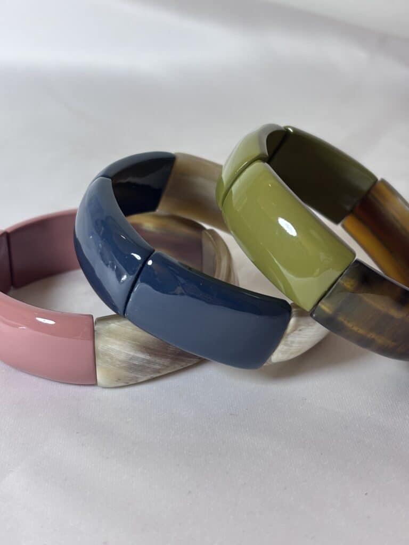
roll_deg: +0.3
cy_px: 272
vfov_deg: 36.8
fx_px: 819
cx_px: 204
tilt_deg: -28.6
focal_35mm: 52
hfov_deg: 28.0
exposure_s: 1/100
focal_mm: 5.96
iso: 32
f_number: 1.6
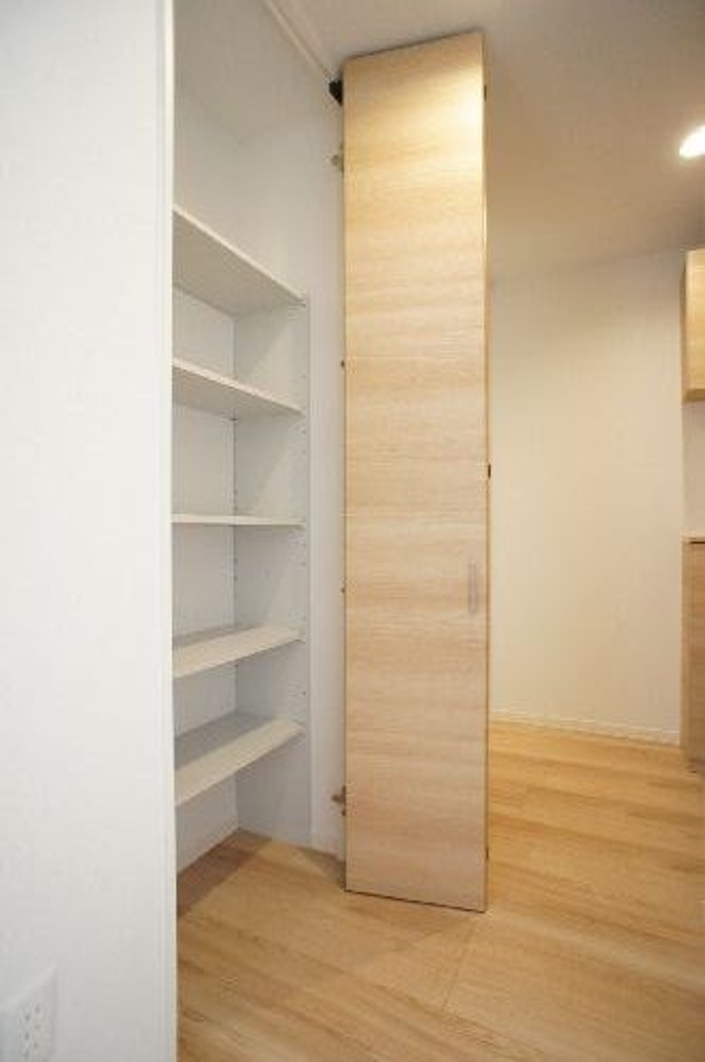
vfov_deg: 73.8
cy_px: 531
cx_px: 352
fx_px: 707
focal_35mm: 24
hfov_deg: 53.0
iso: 400
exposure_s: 1/30
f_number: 2.8
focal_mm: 16
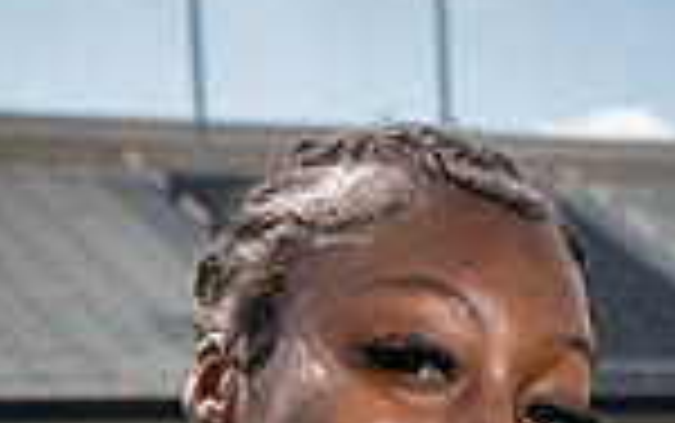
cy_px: 950
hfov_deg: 12.7
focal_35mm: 165
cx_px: 364
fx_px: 3038
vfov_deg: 7.5
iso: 125
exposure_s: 1/250
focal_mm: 54
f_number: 8
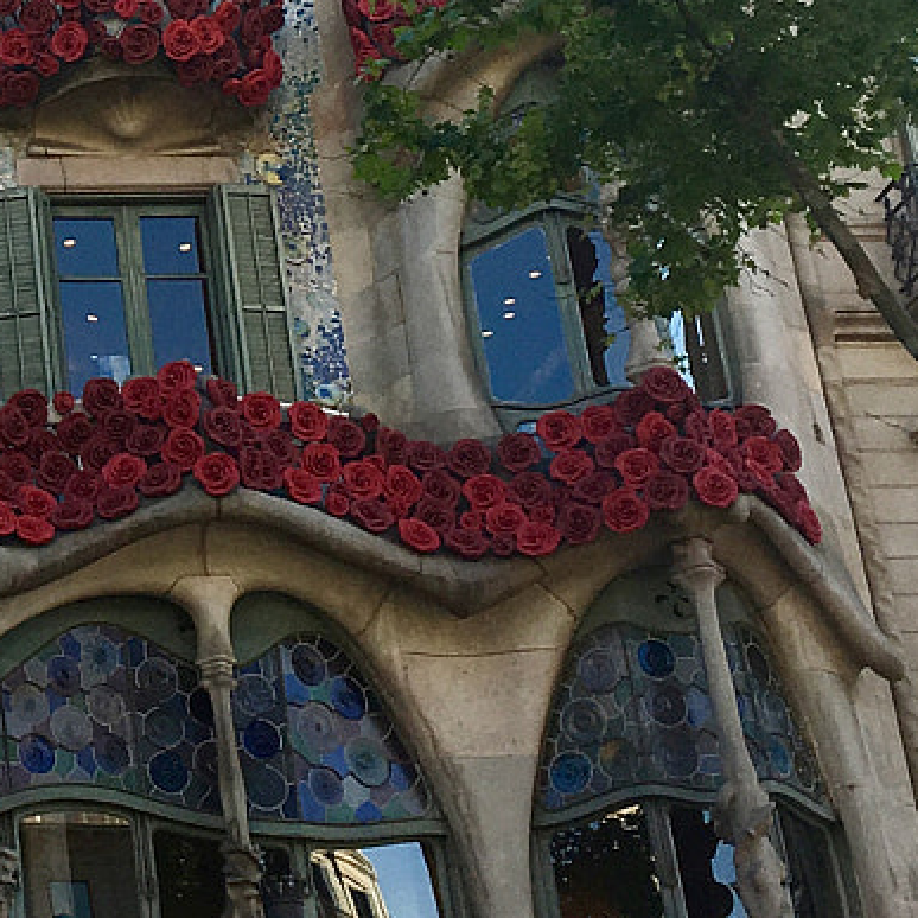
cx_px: -244
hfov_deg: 15.7
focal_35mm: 106
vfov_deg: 16.2
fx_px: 3180
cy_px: 52
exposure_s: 1/463
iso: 25
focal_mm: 4.15
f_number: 2.2
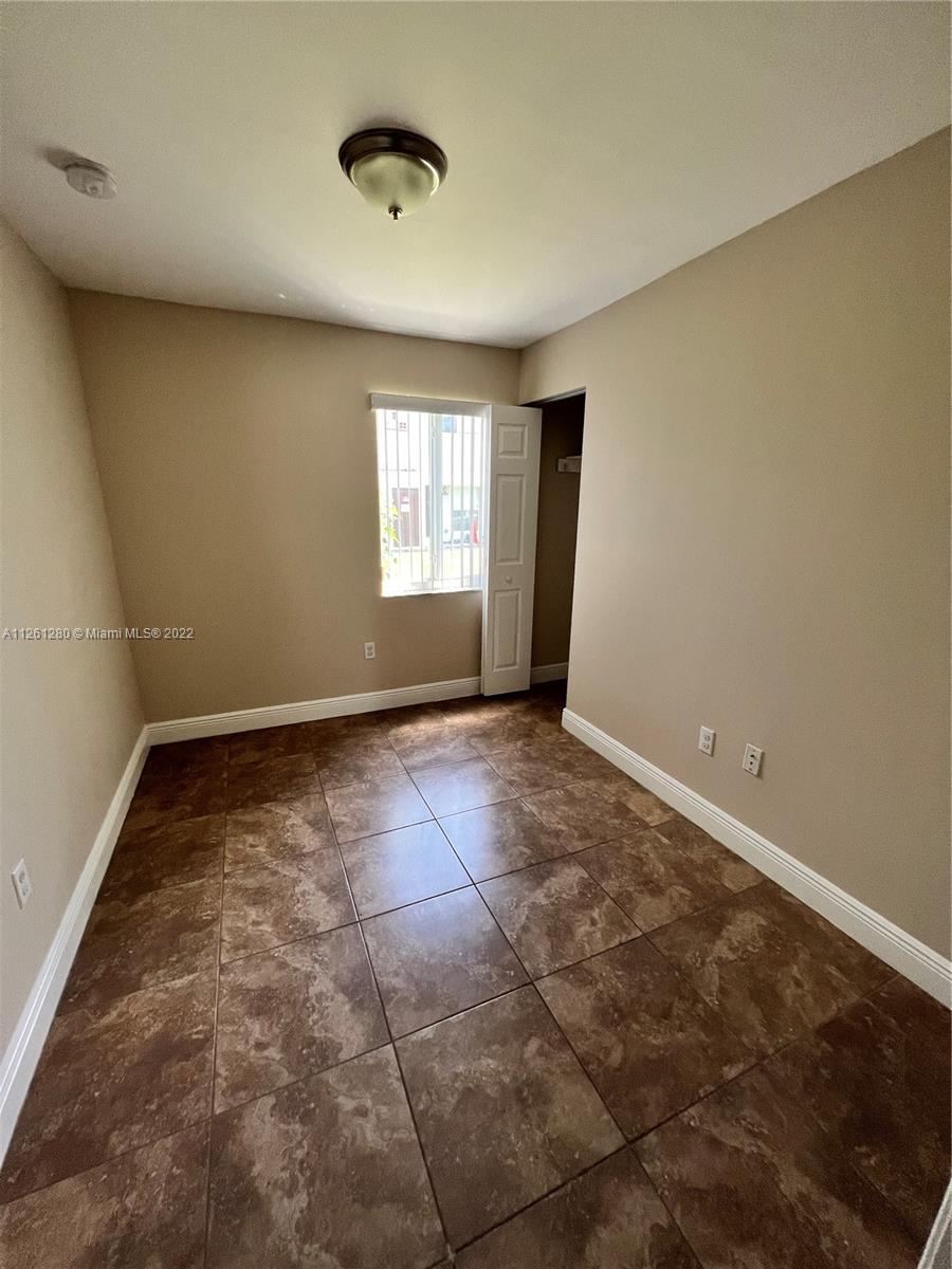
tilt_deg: -13.9
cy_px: 634
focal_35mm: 13
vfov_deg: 106.2
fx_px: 477
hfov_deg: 89.9
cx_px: 476
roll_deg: -0.5
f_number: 1.8
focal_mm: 1.57
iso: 125
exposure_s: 1/99
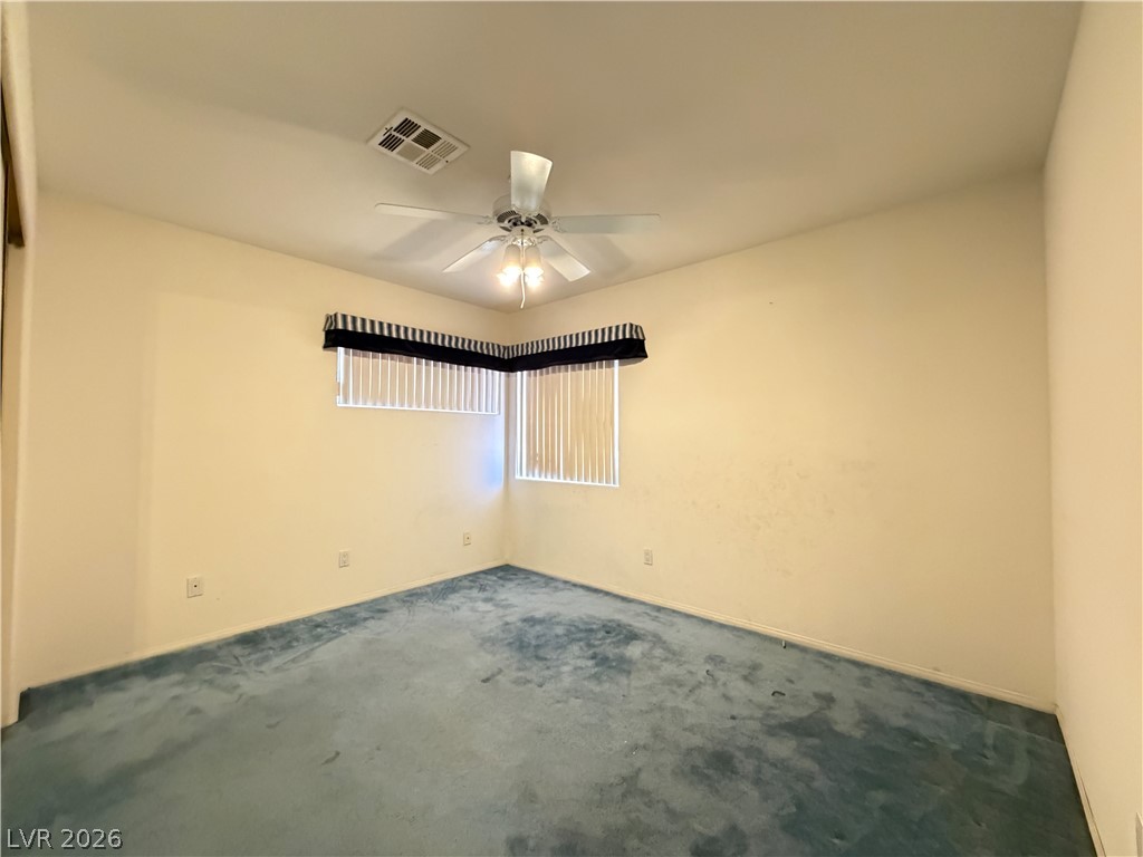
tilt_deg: +1.5
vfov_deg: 85.7
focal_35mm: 14
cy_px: 428
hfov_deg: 102.1
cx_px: 572
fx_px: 462
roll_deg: +0.7
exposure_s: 1/60
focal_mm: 2.22
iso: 1000
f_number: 2.2
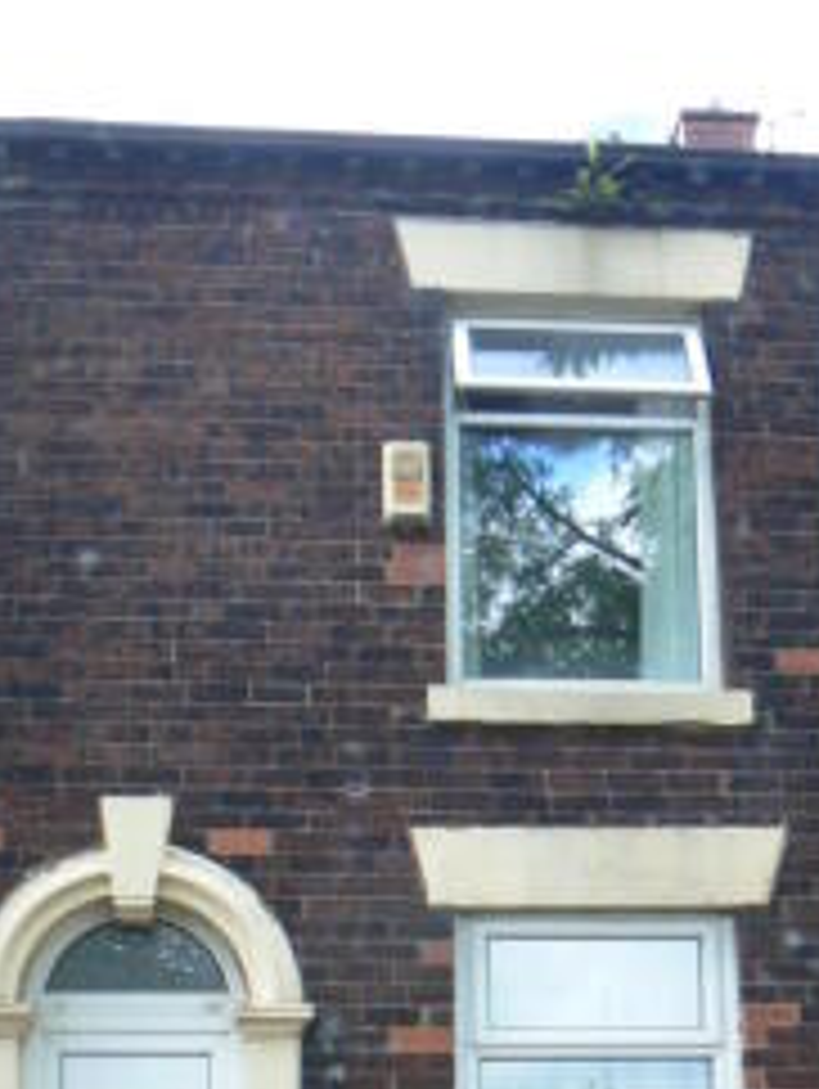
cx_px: 464
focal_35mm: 65
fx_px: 2047
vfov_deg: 28.7
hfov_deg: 22.6
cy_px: 961
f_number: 3.6
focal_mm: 6
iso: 80
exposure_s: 1/50
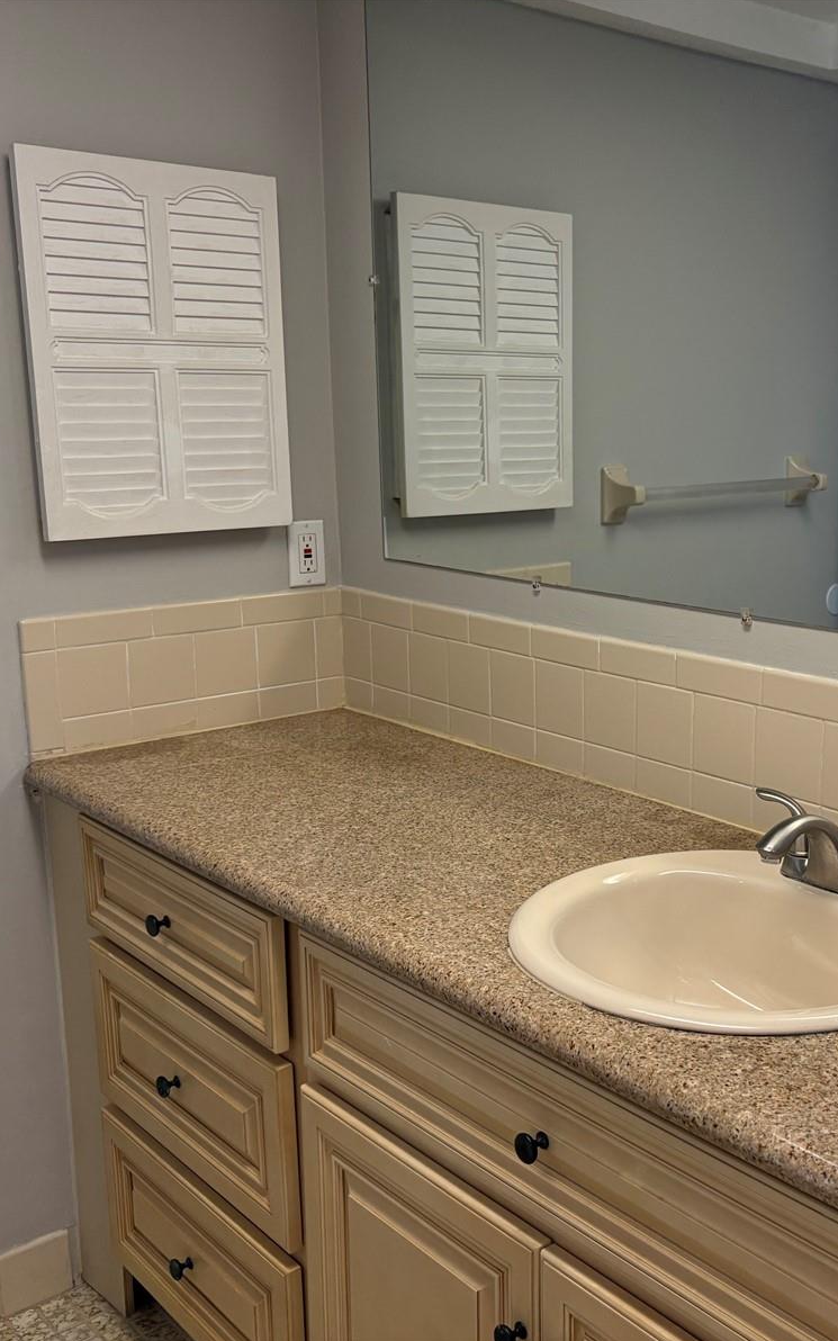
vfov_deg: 52.7
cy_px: 670
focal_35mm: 37
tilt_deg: -11.8
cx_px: 648
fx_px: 1352
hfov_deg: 33.6
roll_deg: -0.2
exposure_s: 1/120
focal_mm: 5.96
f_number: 1.6
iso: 160
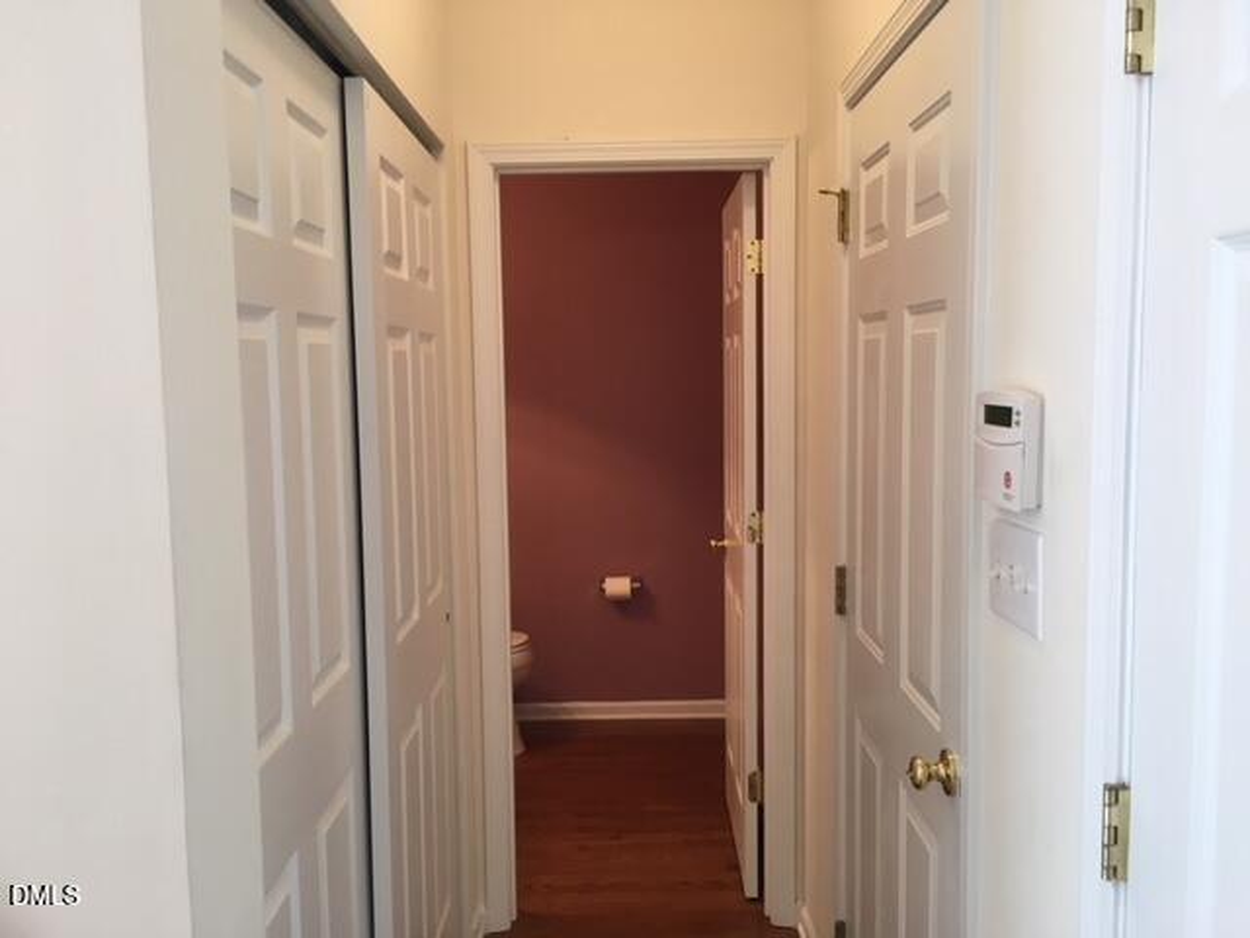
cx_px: 625
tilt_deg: -6.0
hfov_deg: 61.7
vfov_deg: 48.2
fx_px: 1047
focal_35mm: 29
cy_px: 469
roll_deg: +0.5
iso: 80
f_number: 2.2
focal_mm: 4.15
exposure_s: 1/33
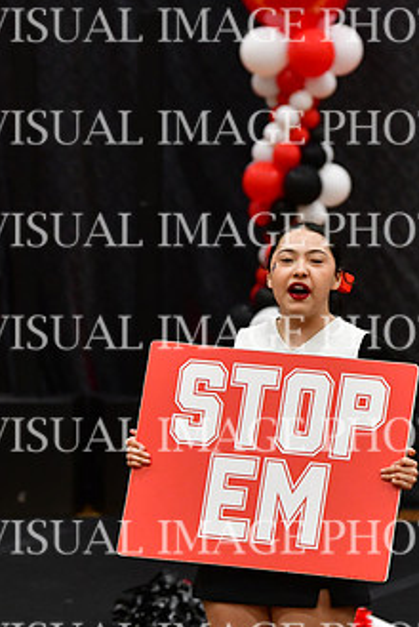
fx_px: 6202
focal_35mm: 356
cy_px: 486
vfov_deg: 5.8
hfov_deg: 3.9
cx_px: 308
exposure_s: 1/500
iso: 4000
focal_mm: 135
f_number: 4
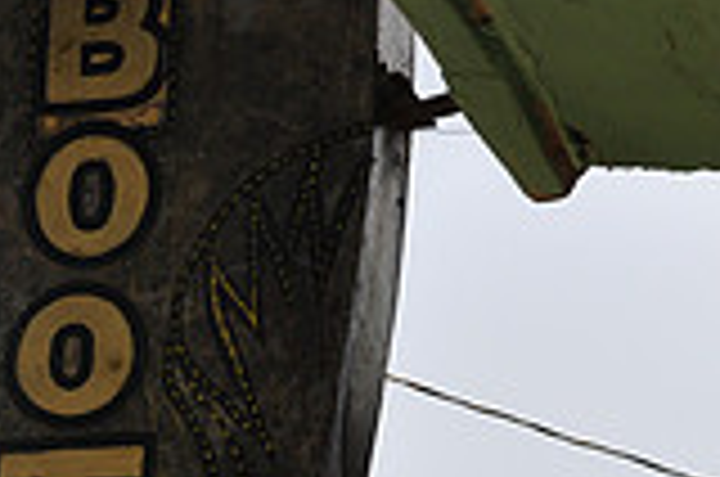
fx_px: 3809
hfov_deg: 10.8
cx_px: 202
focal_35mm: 191
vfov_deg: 7.1
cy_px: 484
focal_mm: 35
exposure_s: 1/250
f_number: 8
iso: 200
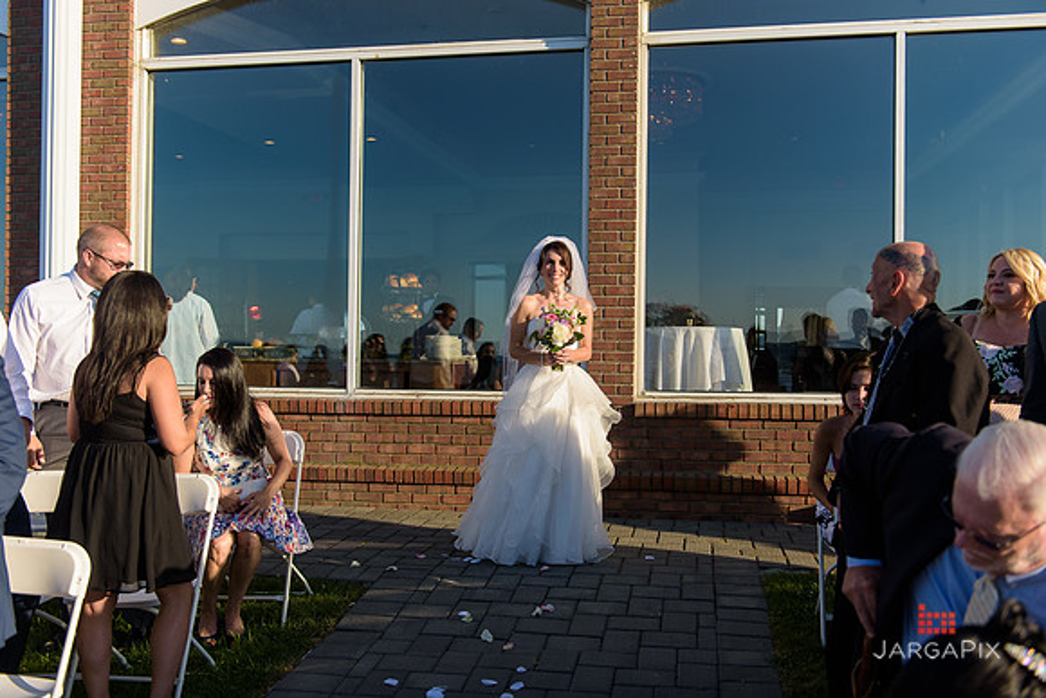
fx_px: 988
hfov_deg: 55.8
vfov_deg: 38.9
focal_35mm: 34
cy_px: 349
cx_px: 523
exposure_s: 1/1600
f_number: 3.2
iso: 200
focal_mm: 34
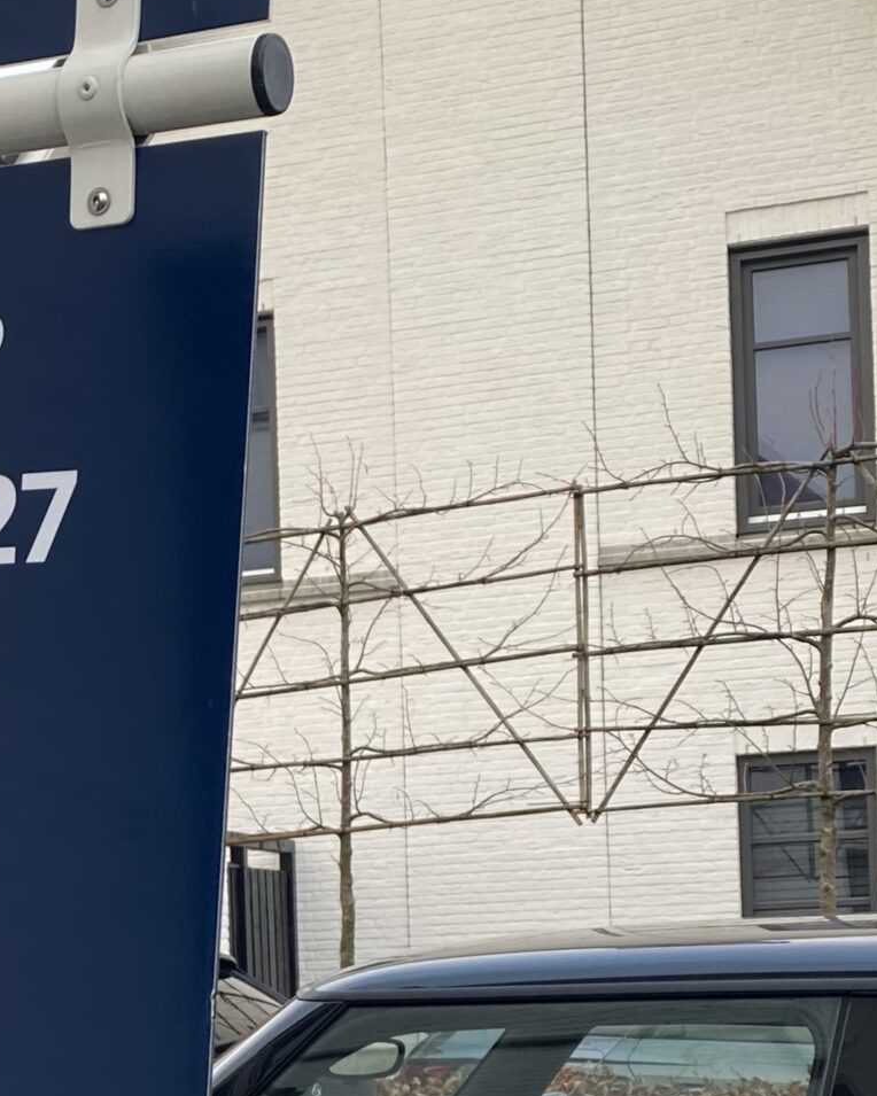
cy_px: 901
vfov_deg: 27.3
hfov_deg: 21.5
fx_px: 2206
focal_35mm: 68
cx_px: -55
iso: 50
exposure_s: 1/121
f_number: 1.8
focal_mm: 4.25
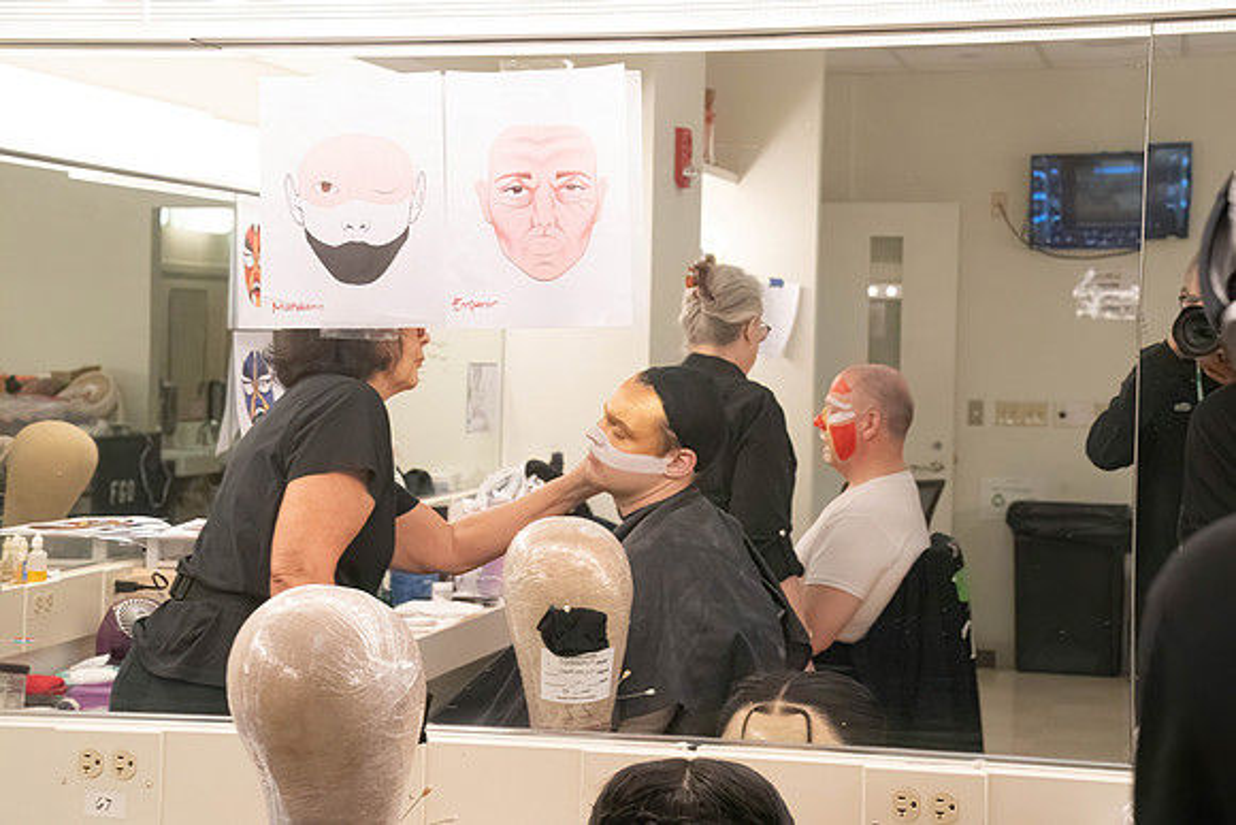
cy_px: 412
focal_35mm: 70
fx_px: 2404
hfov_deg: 28.8
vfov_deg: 19.5
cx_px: 618
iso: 16000
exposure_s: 1/500
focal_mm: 70
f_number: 9
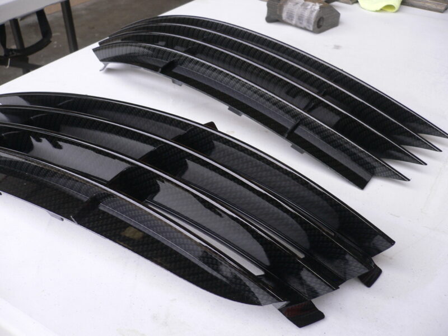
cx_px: 224
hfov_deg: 52.6
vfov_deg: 40.7
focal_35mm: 35
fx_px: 453
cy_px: 168
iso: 100
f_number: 2.8
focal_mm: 5.8
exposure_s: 1/60
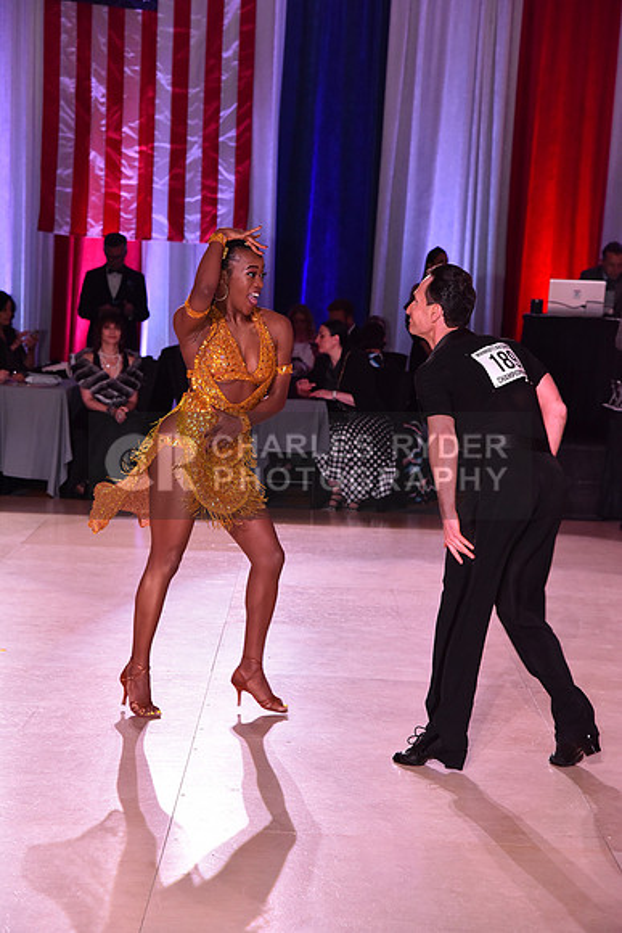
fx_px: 2383
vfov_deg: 22.1
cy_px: 466
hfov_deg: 14.9
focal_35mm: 92
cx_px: 311
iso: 2500
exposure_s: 1/320
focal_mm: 92
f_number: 6.3
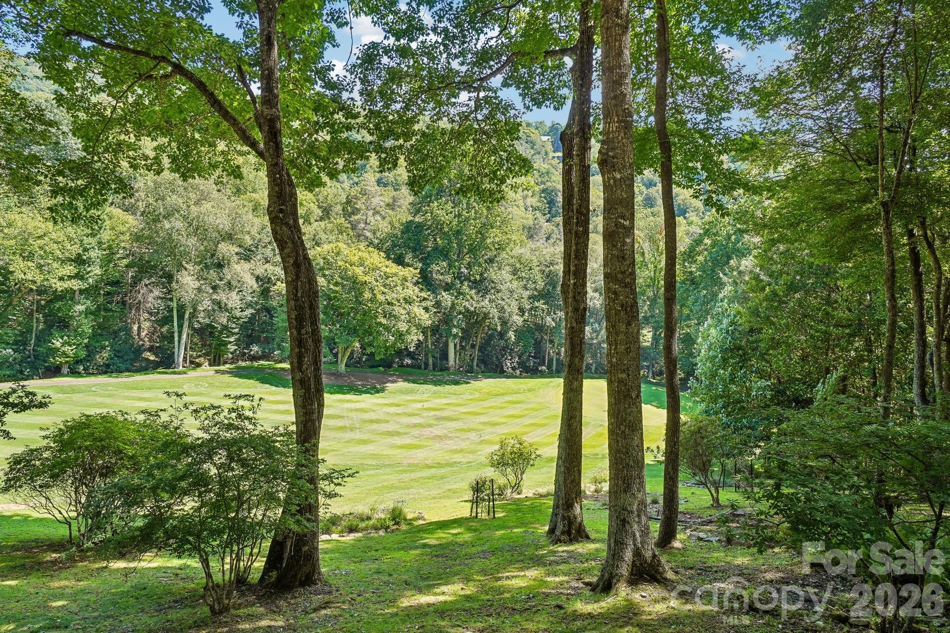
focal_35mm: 21
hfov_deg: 81.2
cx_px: 475
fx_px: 554
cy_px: 316
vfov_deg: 59.5
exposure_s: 1/40
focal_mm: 14
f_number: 8
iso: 100
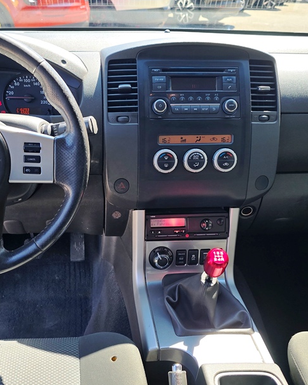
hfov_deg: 39.1
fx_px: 433
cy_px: 215
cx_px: 131
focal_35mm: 38
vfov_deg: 47.8
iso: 16
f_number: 1.7
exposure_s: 1/180
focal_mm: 6.3
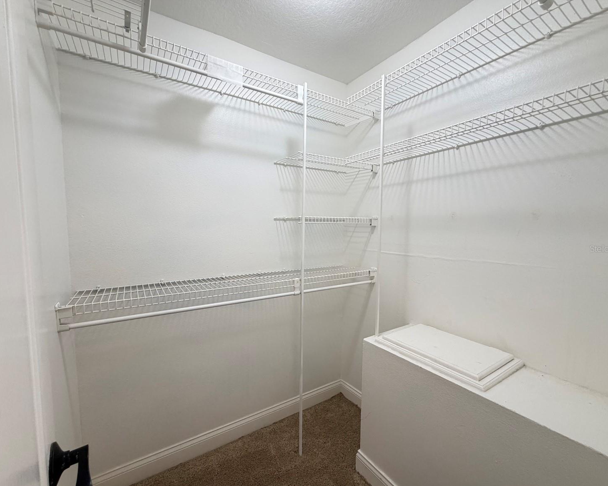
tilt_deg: -4.7
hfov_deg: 96.8
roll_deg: -0.1
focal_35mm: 15
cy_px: 248
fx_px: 270
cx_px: 296
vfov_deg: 84.0
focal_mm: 2.22
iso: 200
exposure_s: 1/60
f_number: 2.2
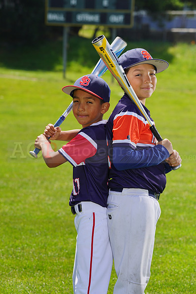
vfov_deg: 12.5
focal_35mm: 164
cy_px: 147
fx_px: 1338
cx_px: 98
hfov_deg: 8.4
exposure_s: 1/250
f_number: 8
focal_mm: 164
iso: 100
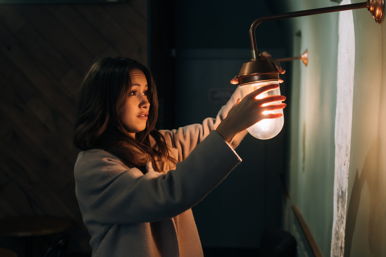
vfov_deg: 24.6
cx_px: 193
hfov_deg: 36.2
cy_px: 128
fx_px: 590
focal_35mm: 55
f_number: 3.2
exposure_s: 1/80
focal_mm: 55
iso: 1000
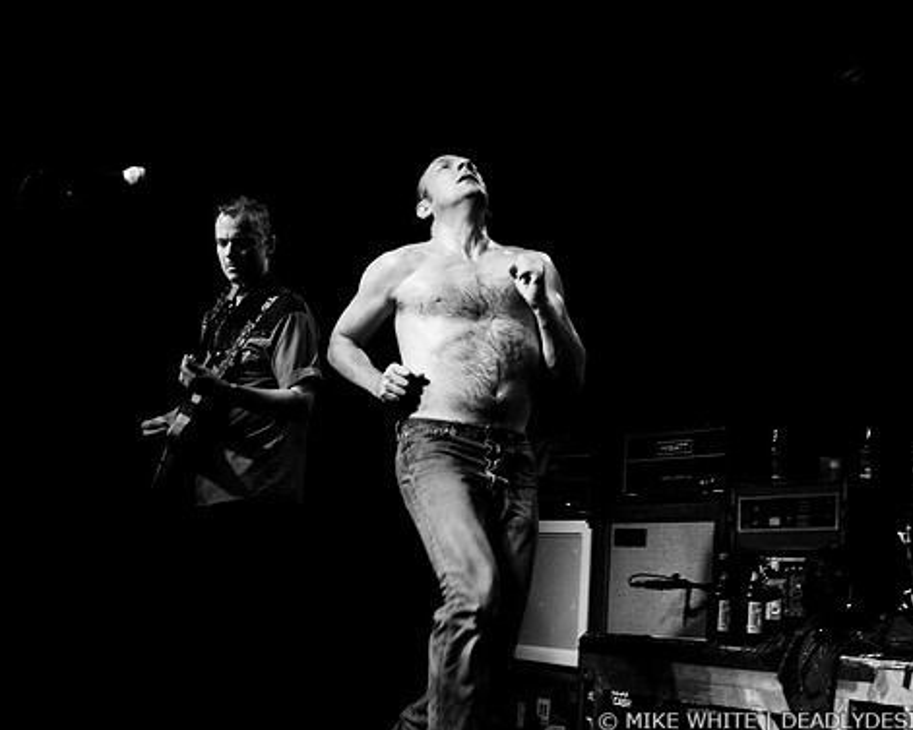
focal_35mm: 61
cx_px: 465
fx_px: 1637
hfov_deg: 31.2
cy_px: 365
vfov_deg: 25.2
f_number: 2.8
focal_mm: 35
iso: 1000
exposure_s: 1/160
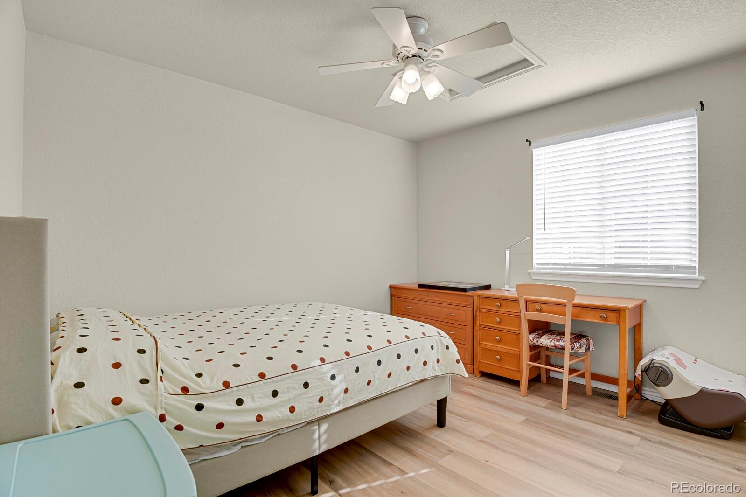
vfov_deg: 70.4
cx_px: 373
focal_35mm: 17
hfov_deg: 93.3
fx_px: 352
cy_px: 248
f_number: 8
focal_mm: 17
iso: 250
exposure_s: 1/2
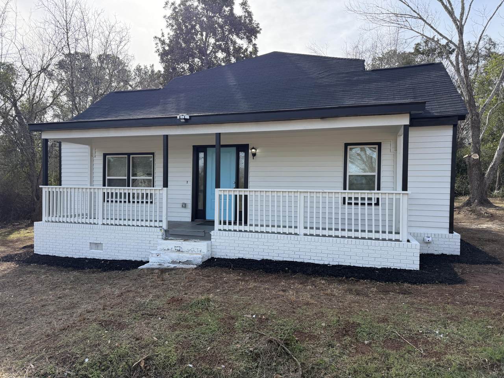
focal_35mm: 24
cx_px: 252
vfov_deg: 56.8
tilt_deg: -1.2
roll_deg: -0.8
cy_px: 189
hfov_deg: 71.6
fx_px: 349
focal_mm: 6.76
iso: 100
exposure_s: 1/2000
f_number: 1.78
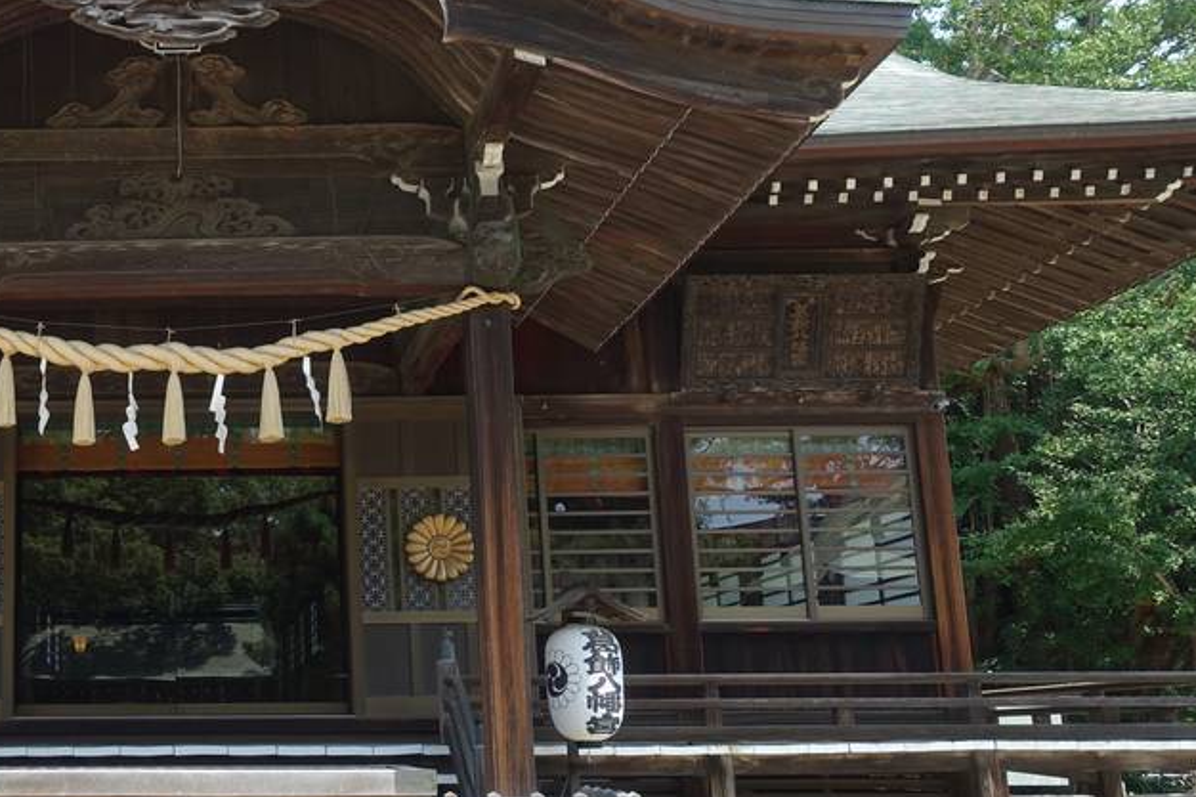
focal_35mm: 46
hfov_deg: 39.5
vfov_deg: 29.2
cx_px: 111
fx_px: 1528
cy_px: 422
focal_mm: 8.8
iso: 125
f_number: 4
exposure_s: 1/320
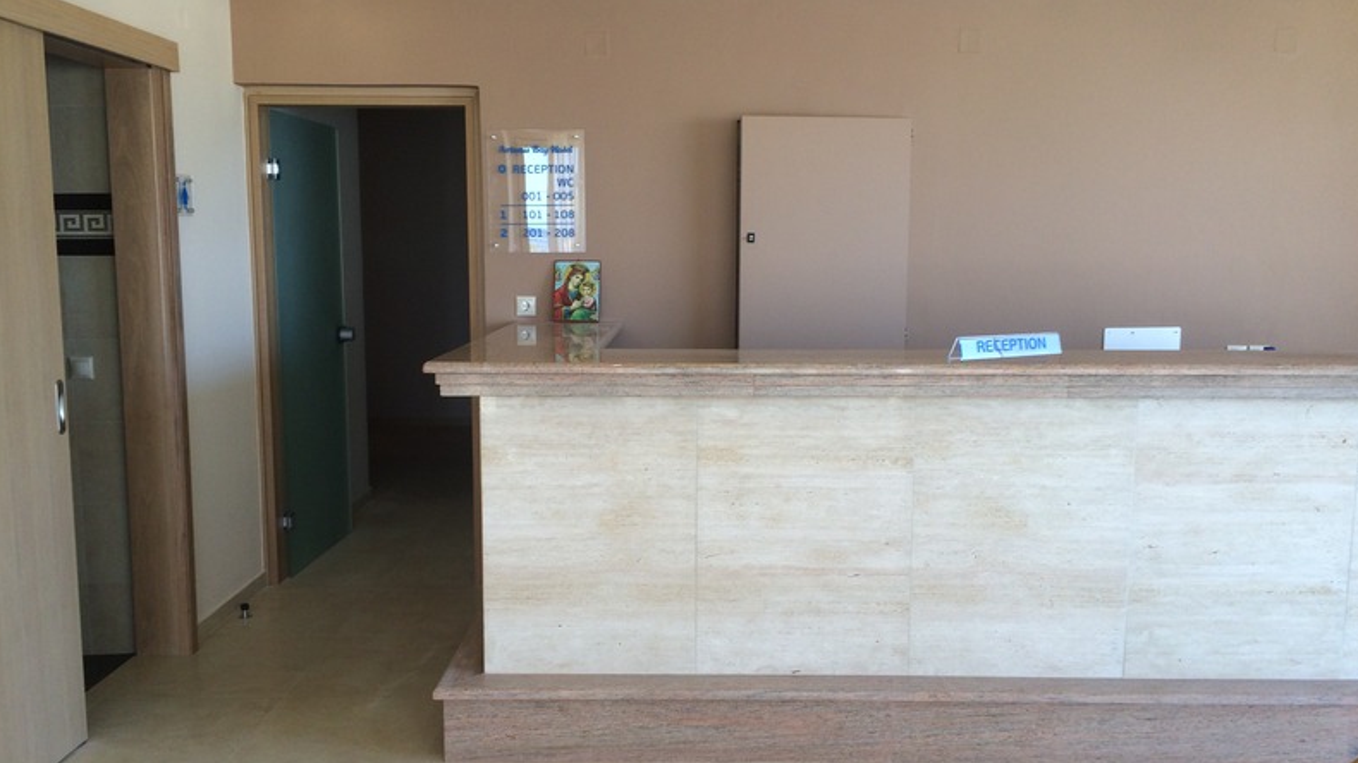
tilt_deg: -8.3
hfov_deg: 61.0
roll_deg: +0.9
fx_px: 1152
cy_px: 402
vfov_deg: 36.6
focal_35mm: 32
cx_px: 682
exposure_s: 1/100
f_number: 2.2
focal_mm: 4.15
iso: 64
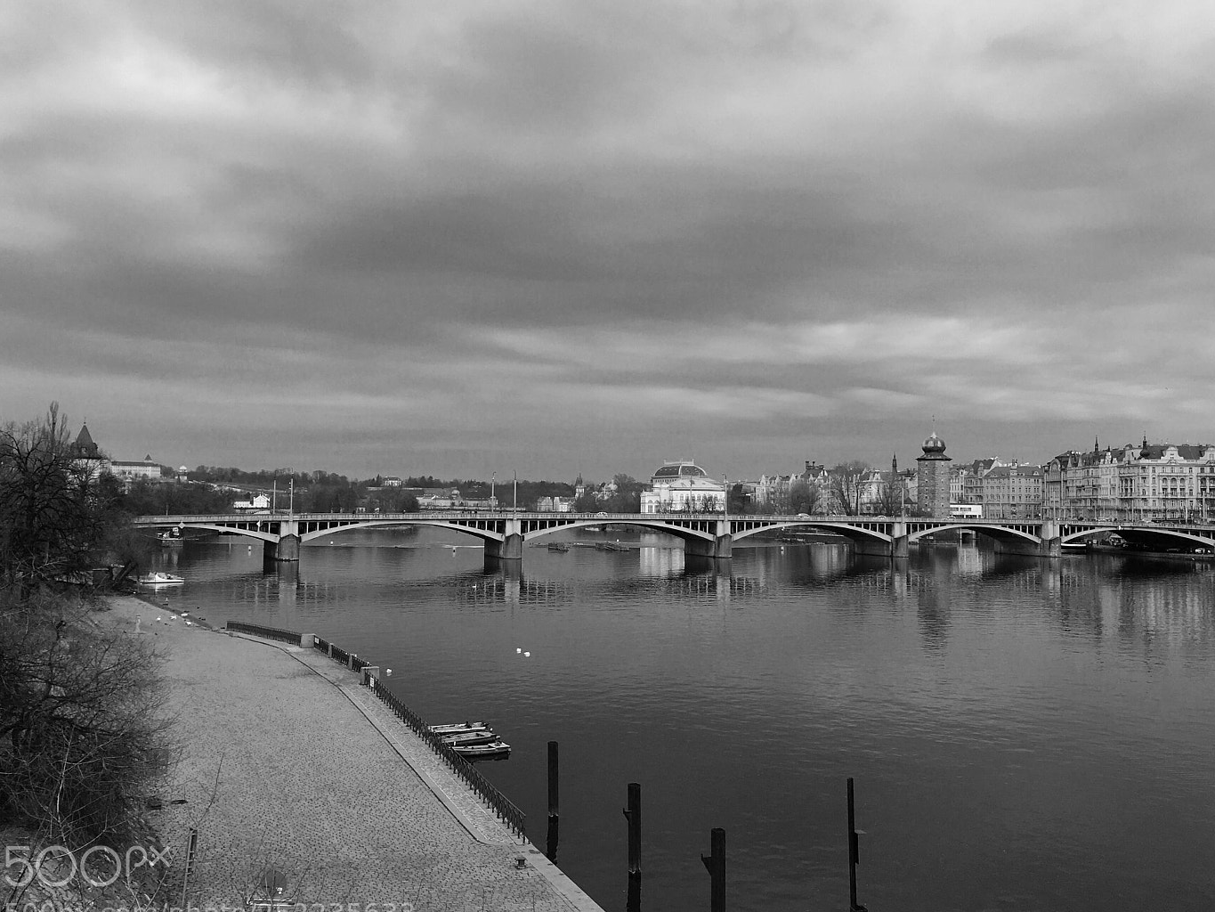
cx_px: 661
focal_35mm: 34
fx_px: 1193
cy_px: 449
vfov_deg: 41.8
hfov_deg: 53.9
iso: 25
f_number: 2.2
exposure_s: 1/1221
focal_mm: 4.15
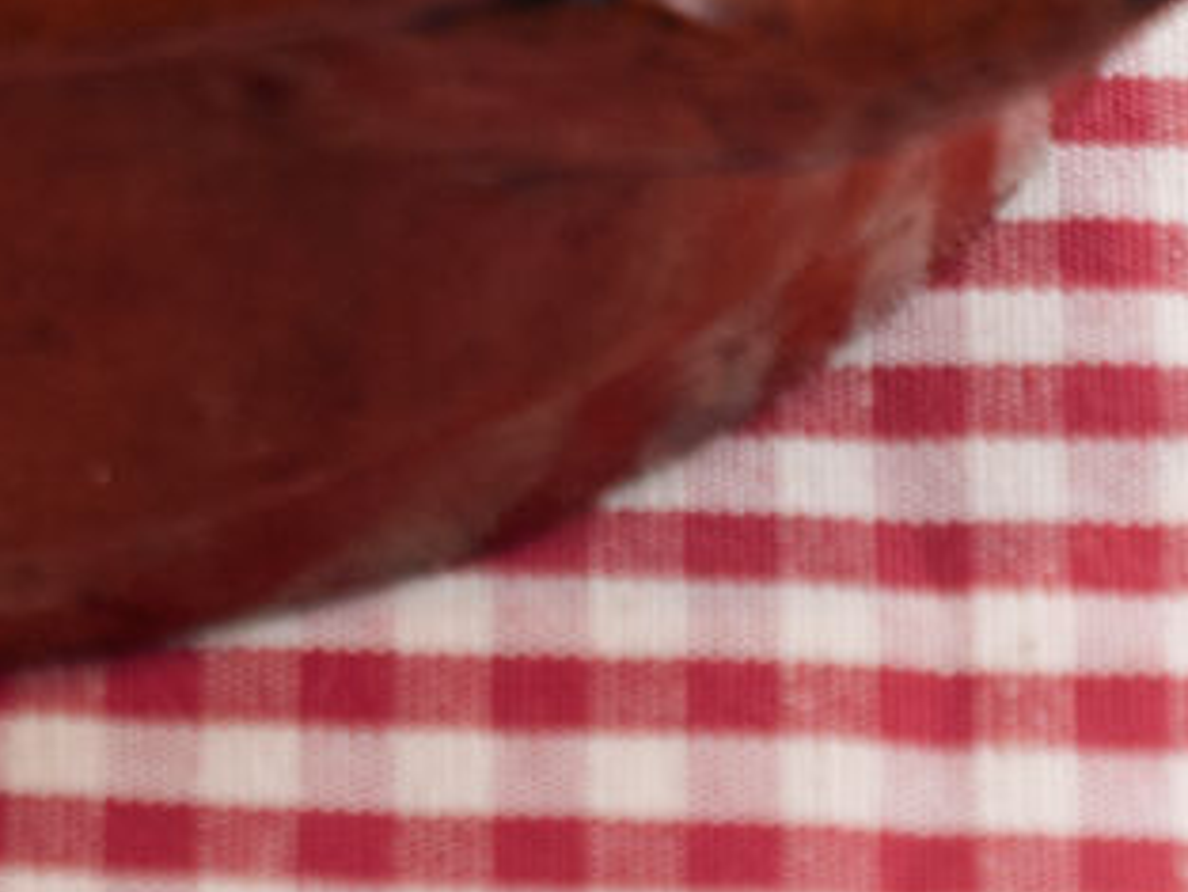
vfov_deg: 2.6
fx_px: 19741
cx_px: -1146
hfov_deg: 3.4
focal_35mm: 575
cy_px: -1180
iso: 320
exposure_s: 1/125
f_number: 4
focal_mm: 60
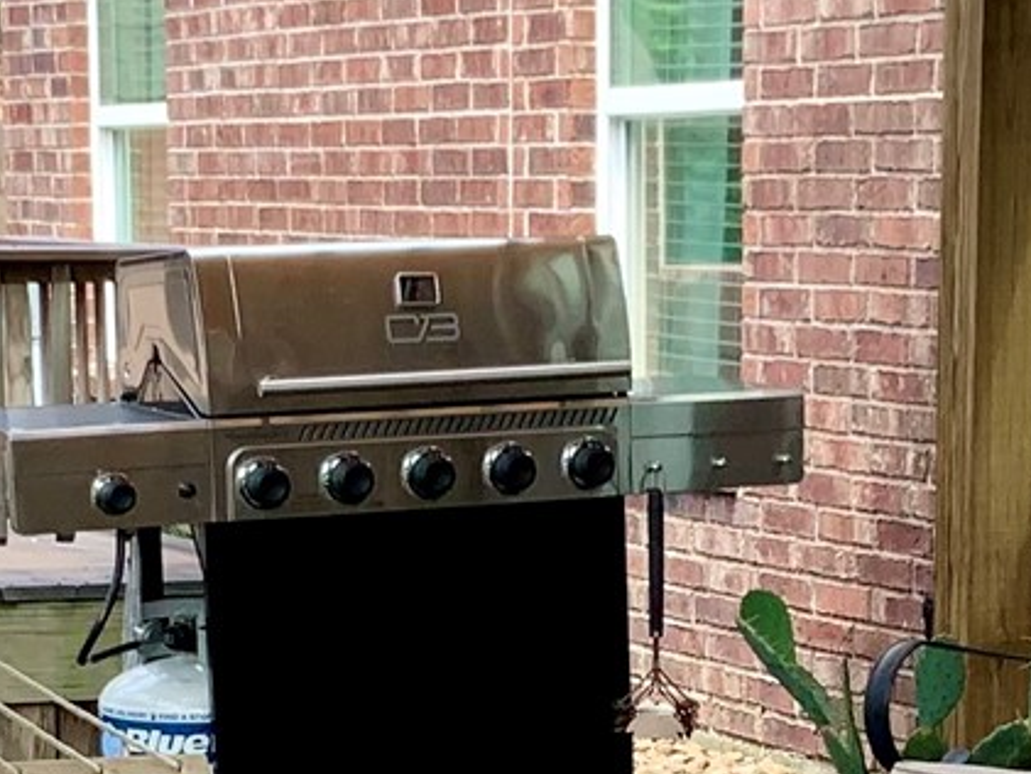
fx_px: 4201
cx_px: 732
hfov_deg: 14.0
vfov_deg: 10.4
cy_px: 911
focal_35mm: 141
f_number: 1.8
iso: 16
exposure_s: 1/355
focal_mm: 3
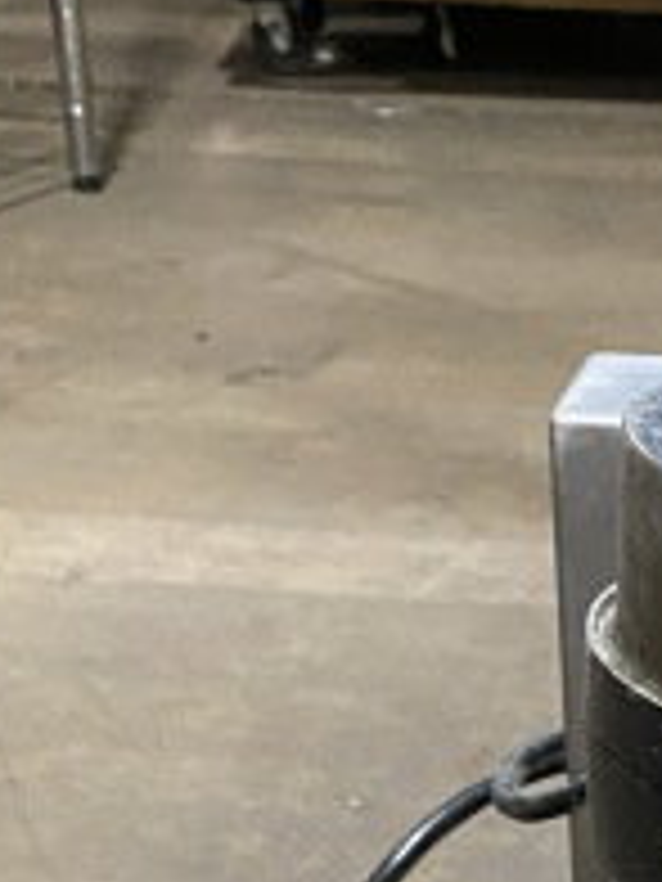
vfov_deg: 16.5
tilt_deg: -30.1
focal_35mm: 108
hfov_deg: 12.7
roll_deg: -4.3
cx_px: 1094
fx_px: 2754
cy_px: 1352
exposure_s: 1/60
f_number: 1.8
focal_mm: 4.25
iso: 400
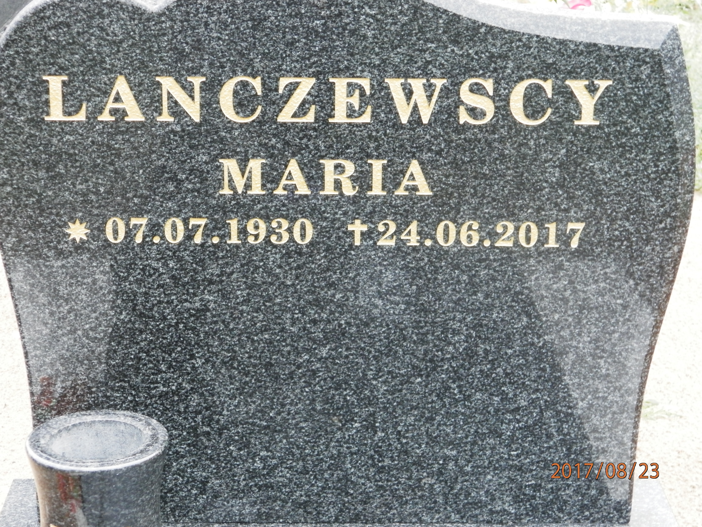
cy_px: 264
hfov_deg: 23.8
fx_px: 1663
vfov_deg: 18.0
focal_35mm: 82
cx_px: 351
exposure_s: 1/13
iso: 200
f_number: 4.2
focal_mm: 14.6
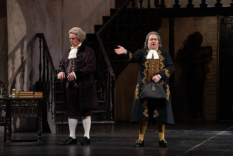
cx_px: 116
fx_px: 1256
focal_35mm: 194
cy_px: 78
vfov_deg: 7.1
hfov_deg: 10.6
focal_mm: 194
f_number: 8
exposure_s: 1/250
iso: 3200
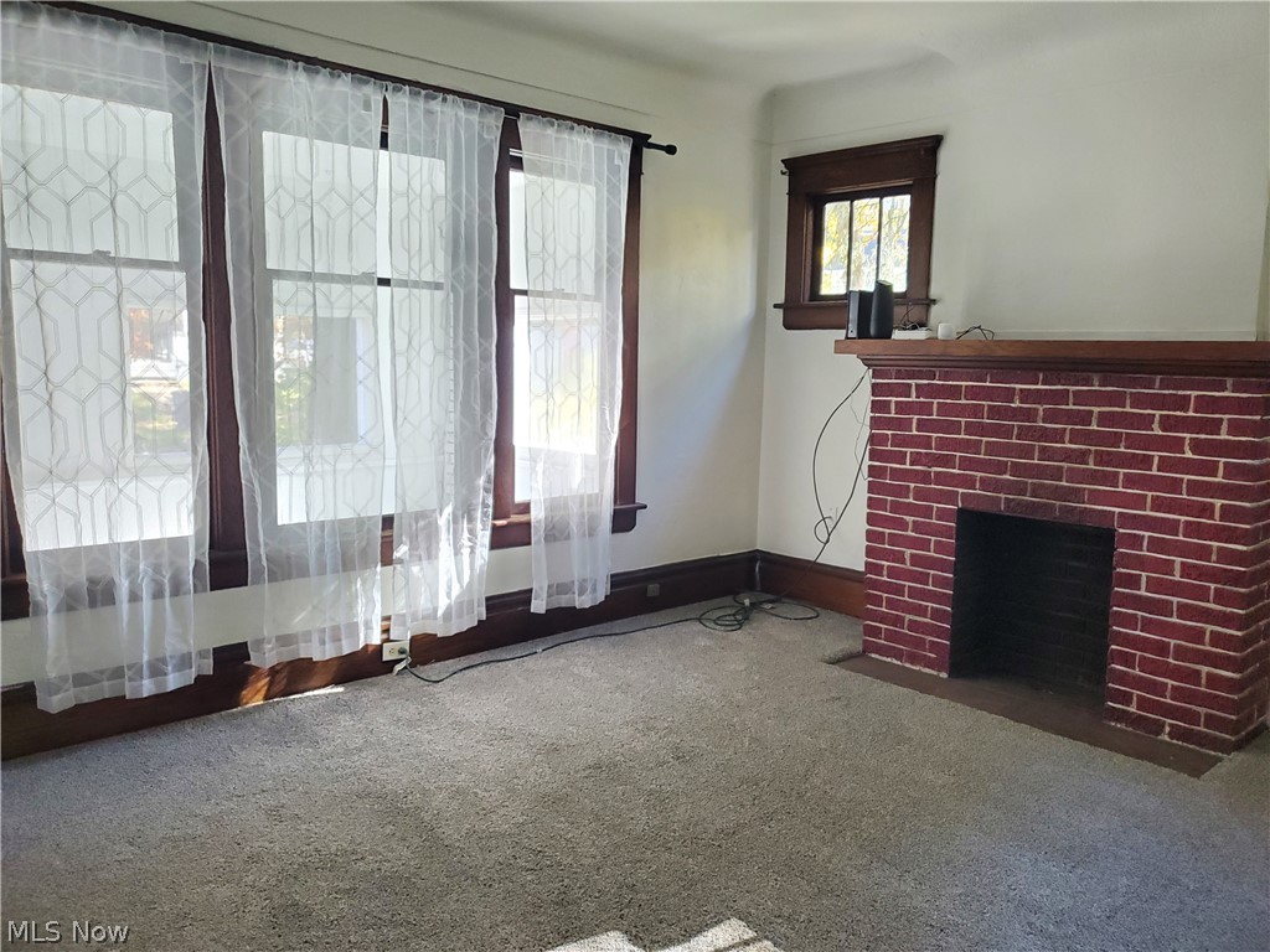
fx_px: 954
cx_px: 635
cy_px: 476
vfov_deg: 53.1
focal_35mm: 26
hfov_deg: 67.3
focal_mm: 4.3
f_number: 1.5
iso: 320
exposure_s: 1/120
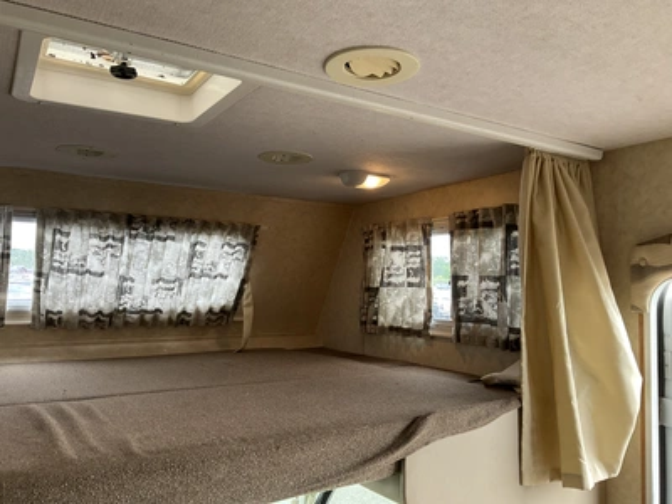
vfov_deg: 48.2
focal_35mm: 29
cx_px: 336
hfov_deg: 61.7
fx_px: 563
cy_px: 252
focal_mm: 3
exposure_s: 1/115
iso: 64
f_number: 1.8
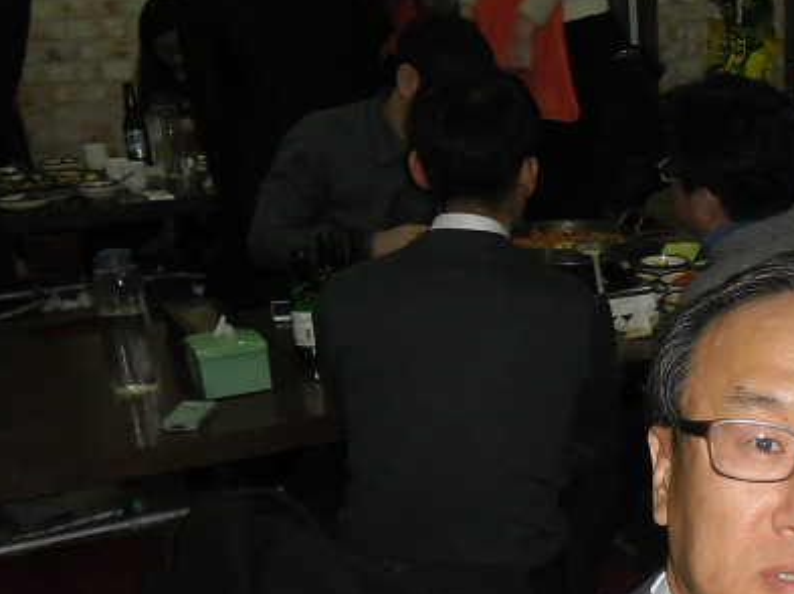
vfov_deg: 21.5
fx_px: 1490
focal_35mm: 65
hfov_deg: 28.2
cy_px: 640
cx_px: 773
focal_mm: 4.9
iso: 100
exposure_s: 1/45
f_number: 3.5
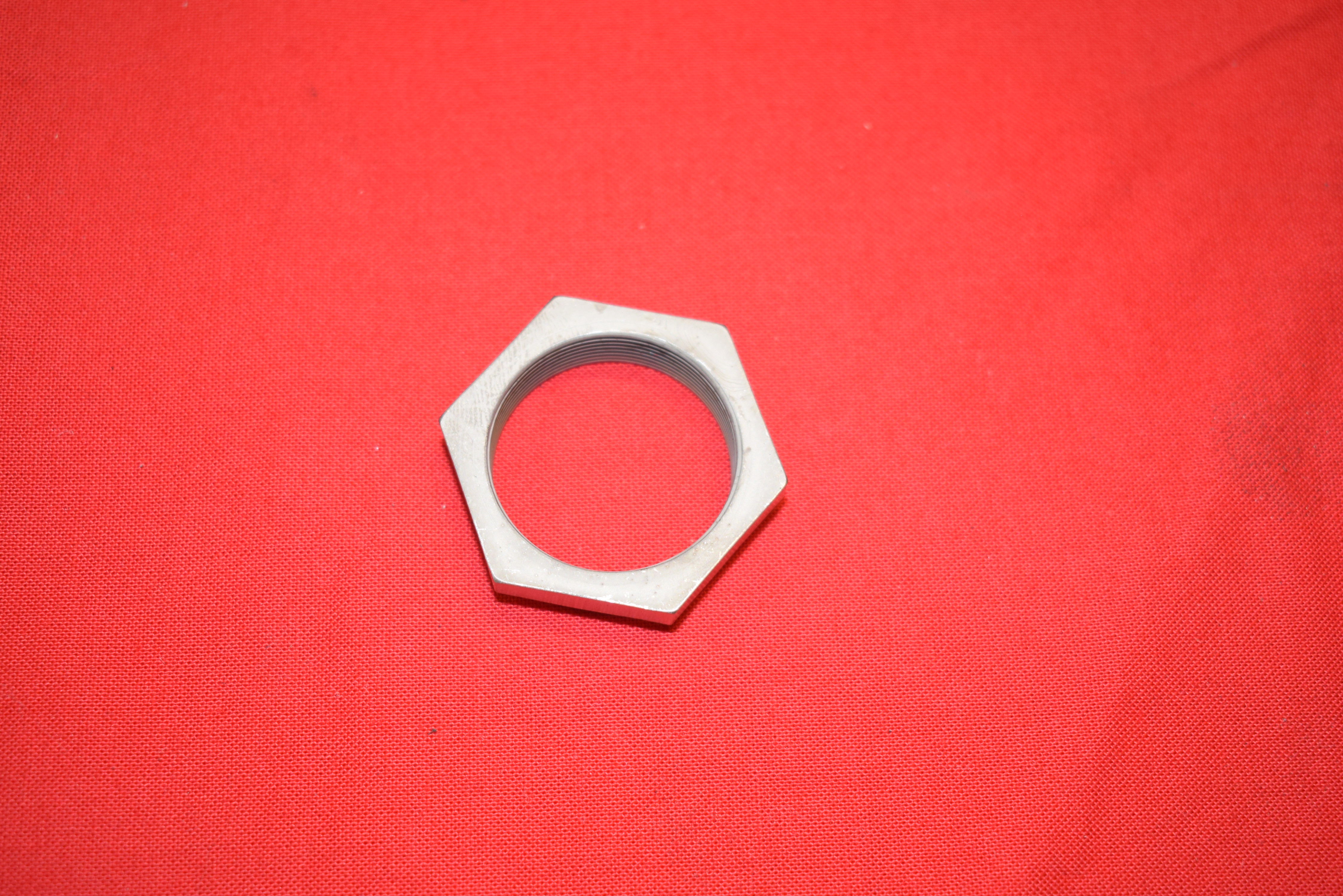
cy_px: 448
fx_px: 1903
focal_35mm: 51
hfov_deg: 38.9
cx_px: 672
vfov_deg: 26.5
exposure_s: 1/60
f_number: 5
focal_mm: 34
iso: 500
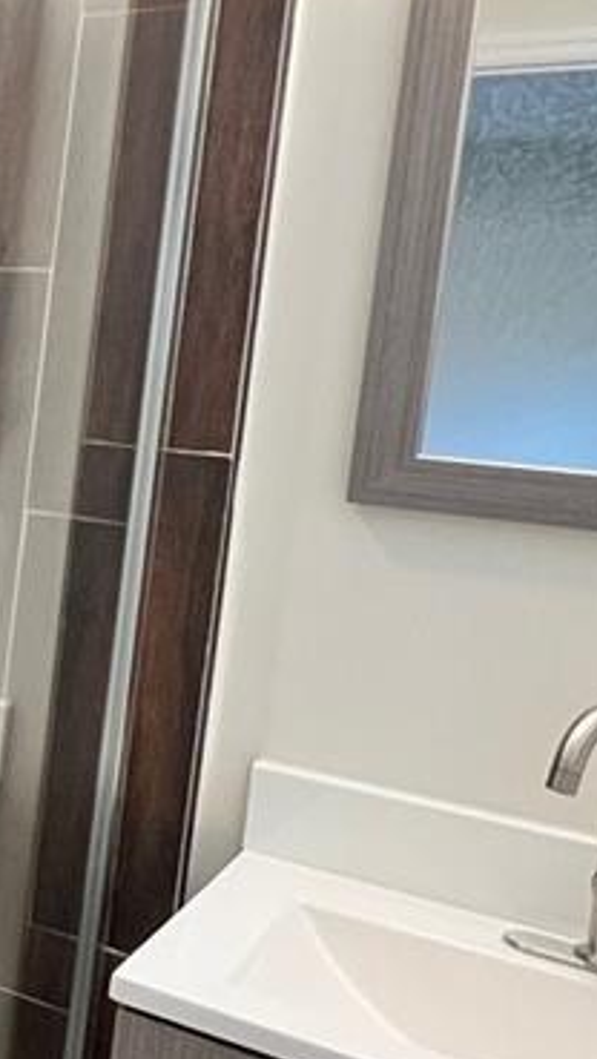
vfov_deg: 44.4
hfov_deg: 17.7
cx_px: -620
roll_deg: -3.4
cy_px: 453
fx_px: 1292
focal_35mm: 46
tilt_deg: -4.6
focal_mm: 1.57
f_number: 1.8
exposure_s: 1/60
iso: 250
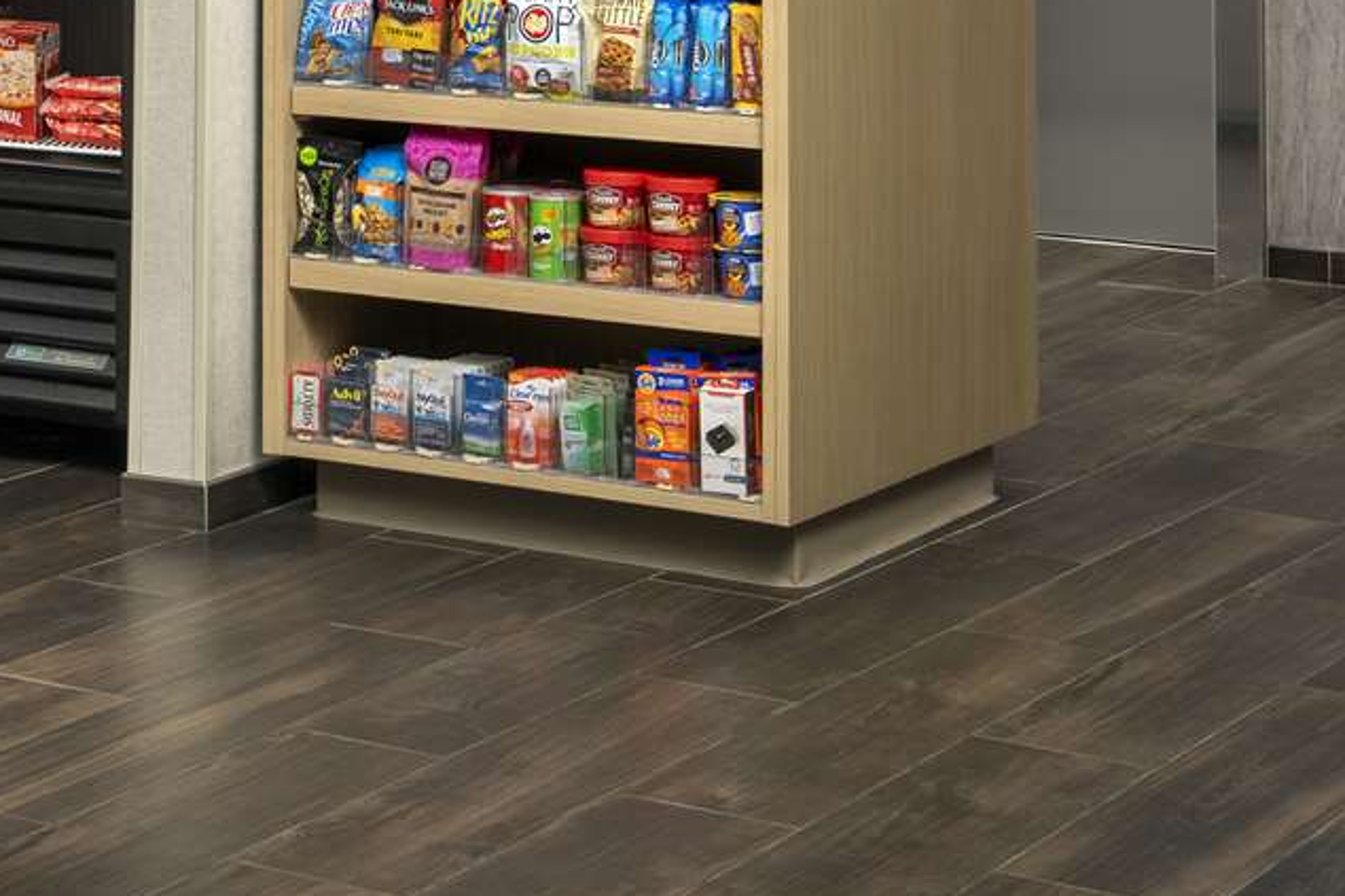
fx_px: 3884
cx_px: 225
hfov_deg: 19.4
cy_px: -155
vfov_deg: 12.9
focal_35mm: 104
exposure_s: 1/250
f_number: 11
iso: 250
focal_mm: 44
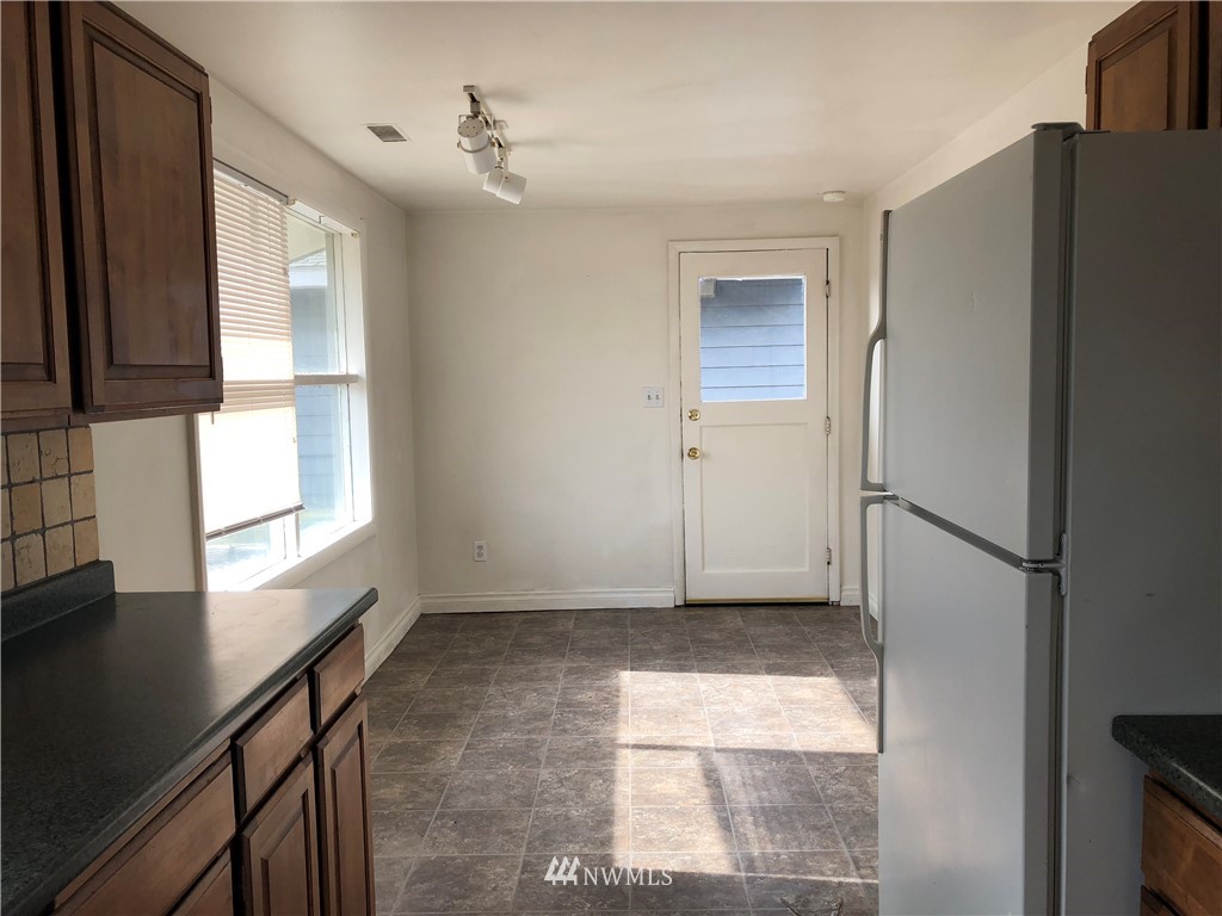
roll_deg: +0.0
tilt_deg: -5.6
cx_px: 611
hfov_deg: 63.4
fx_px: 988
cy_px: 458
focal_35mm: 28
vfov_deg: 49.7
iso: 20
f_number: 1.8
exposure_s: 1/186
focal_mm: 3.99
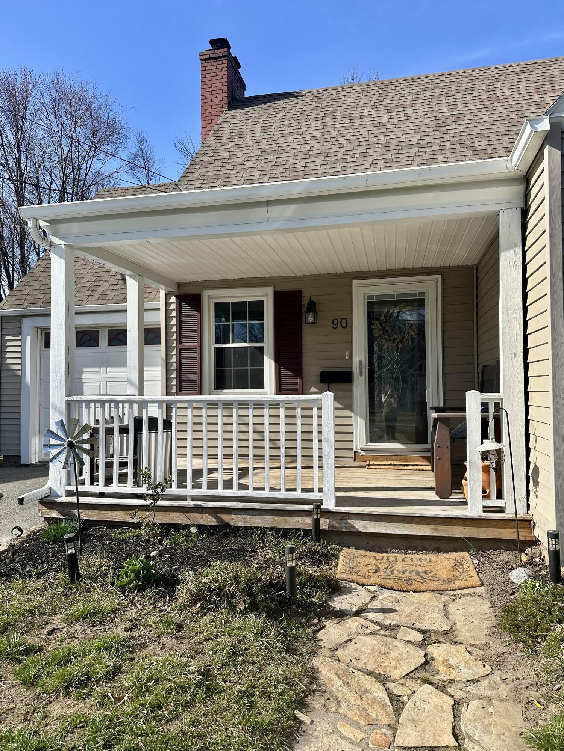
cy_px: 376
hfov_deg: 56.8
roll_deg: -0.1
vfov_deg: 71.6
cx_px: 282
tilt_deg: +1.8
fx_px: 521
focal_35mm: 24
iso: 80
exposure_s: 1/3717
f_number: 1.78
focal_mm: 6.86
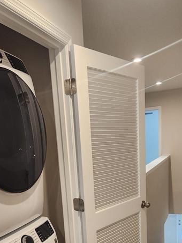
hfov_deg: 36.8
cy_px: 201
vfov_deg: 45.0
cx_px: 89
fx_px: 273
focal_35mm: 39
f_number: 1.8
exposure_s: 1/120
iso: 250
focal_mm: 5.4
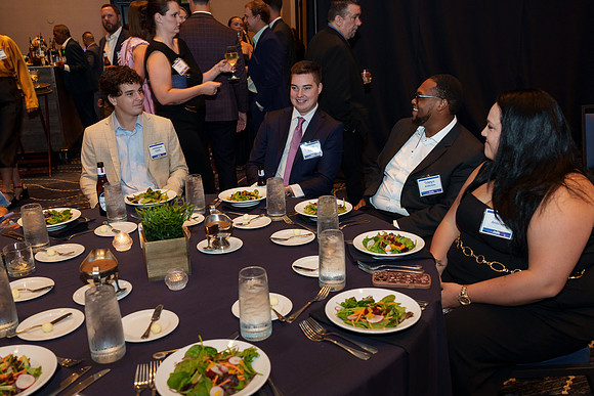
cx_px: 297
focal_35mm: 32
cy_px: 209
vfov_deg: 41.5
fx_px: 523
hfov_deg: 59.2
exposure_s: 1/60
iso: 1600
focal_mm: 24
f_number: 4
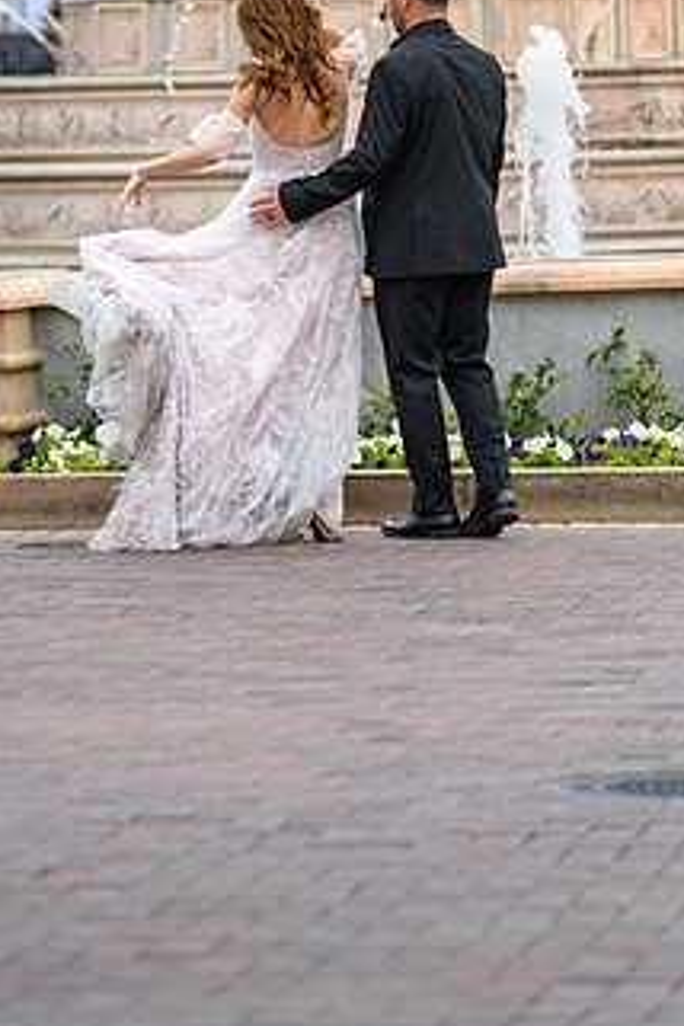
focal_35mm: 280
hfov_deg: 4.9
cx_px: 323
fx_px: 7979
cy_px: 310
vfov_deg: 7.4
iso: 250
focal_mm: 200
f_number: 2.8
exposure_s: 1/3200
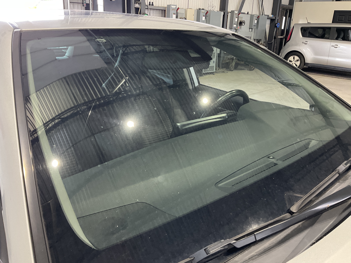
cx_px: 176
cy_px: 132
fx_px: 294
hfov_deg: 61.7
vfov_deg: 48.2
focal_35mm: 29
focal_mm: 3
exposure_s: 1/60
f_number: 1.8
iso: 125
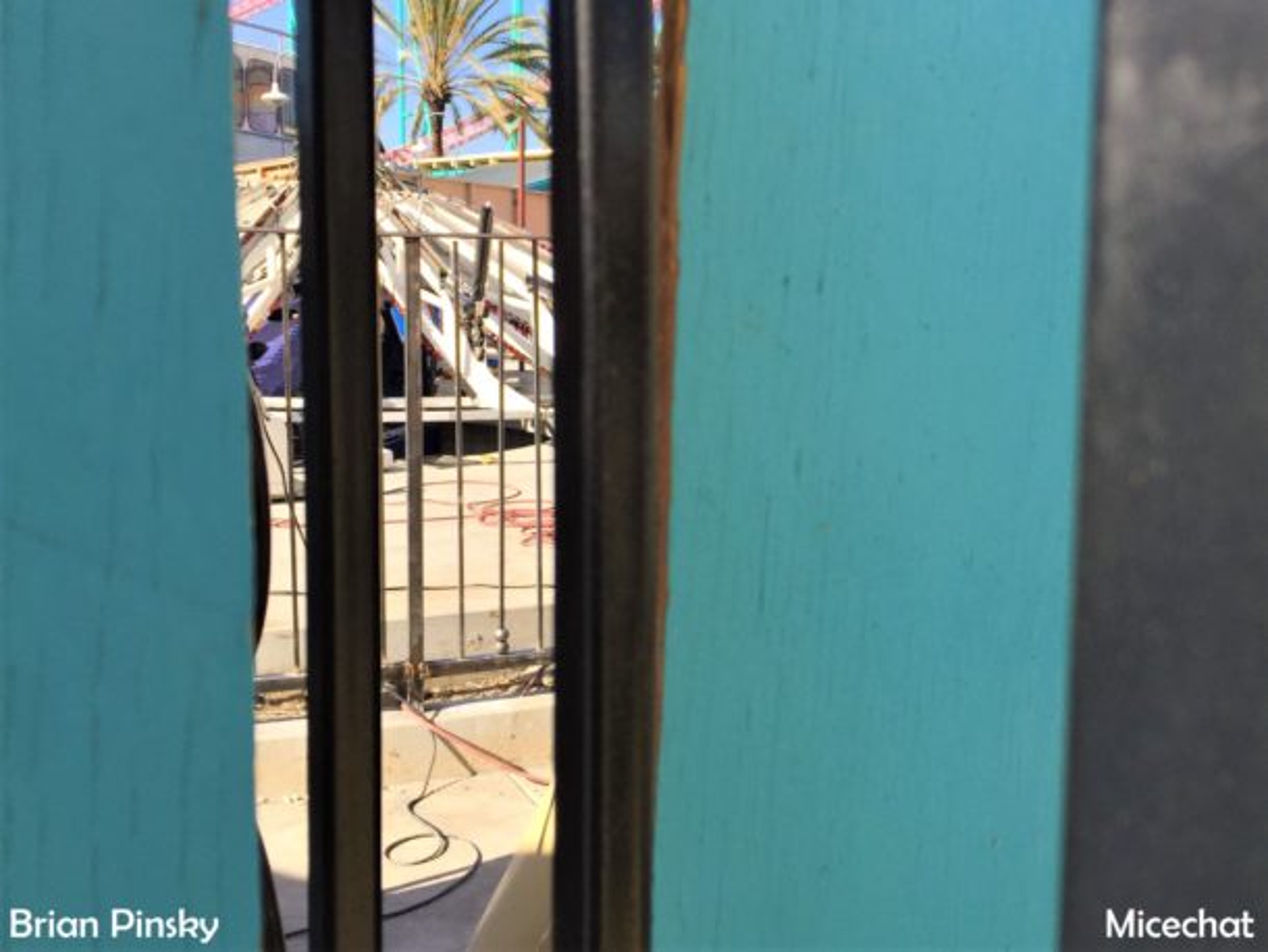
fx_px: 1063
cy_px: 476
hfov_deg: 61.6
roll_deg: -2.4
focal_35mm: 29
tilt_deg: -9.9
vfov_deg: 48.3
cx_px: 634
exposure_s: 1/1364
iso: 32
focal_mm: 4.15
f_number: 2.2
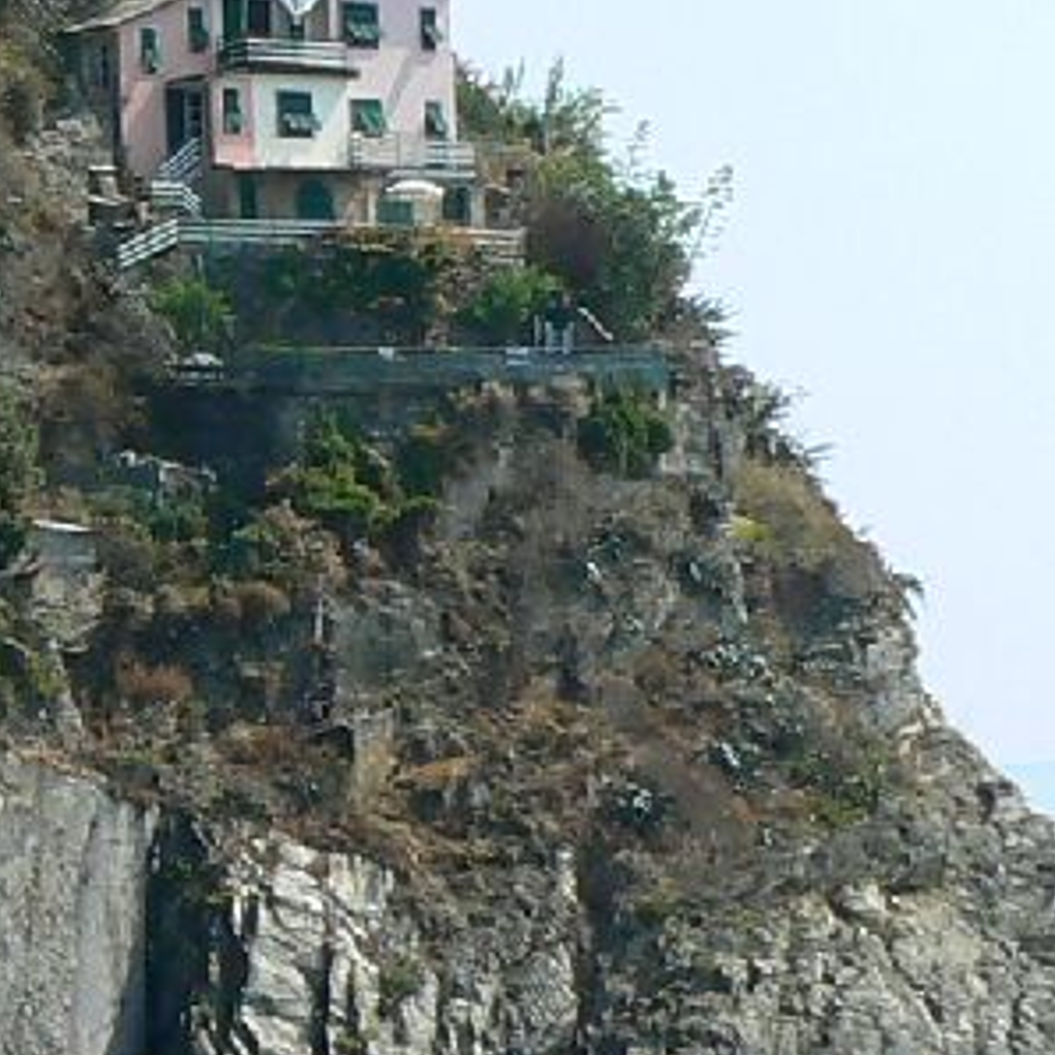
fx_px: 5896
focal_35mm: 171
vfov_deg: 10.2
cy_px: 510
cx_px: -1547
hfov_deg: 9.1
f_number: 5.6
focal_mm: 6
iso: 80
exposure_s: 1/160
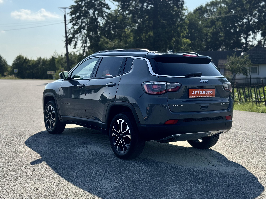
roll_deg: +0.0
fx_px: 369
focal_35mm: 48
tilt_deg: -3.3
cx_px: 133
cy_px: 100
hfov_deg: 39.7
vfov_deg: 30.3
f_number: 1.78
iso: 64
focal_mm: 6.76
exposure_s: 1/2959
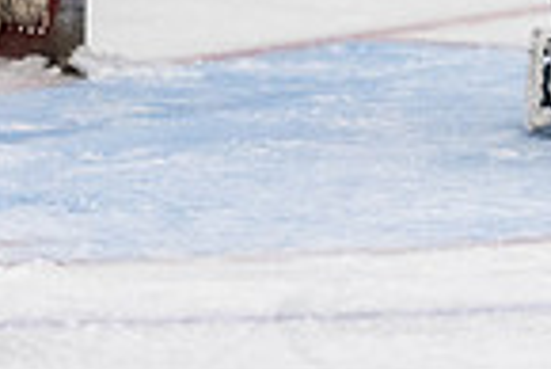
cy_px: -229
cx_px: 924
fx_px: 10678
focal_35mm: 697
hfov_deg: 2.9
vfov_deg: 2.0
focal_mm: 160
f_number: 3.2
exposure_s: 1/640
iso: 3200
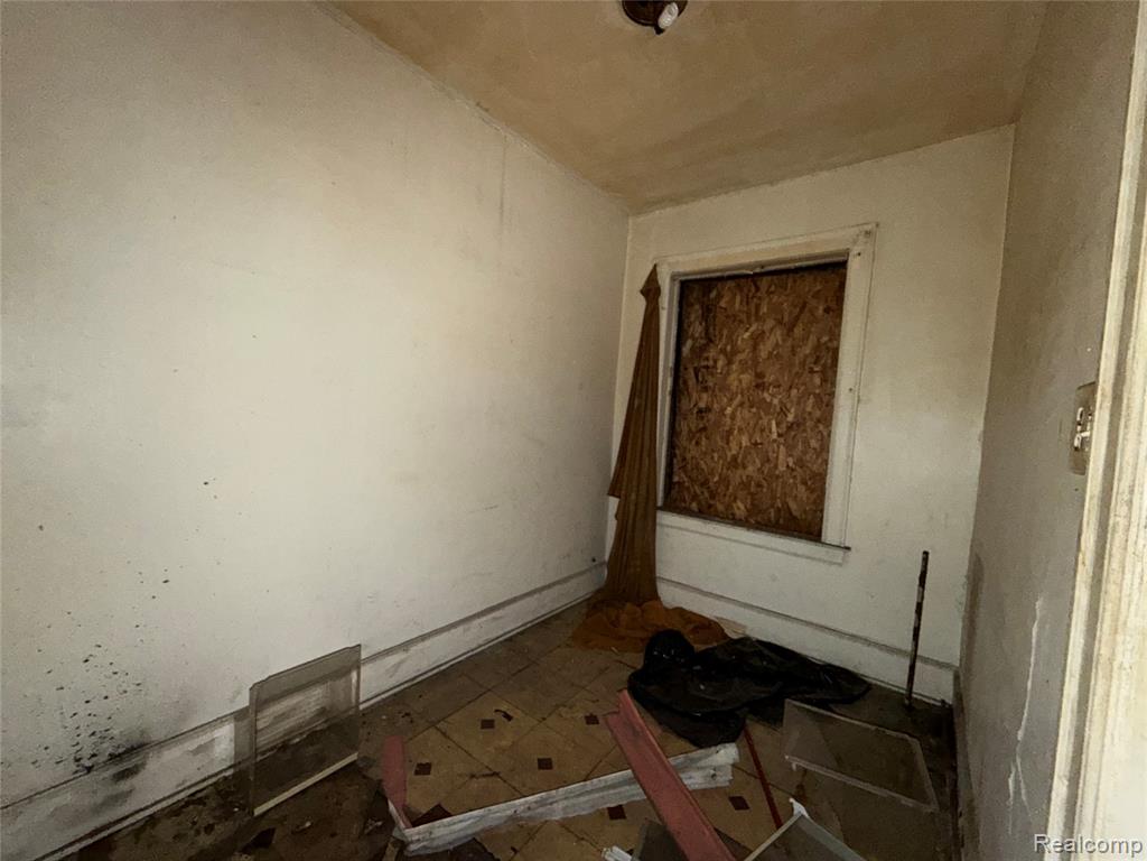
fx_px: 464
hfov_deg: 102.1
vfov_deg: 85.7
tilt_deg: -2.0
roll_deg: -3.5
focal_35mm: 14
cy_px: 430
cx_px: 574
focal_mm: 2.22
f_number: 2.2
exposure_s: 1/34
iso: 250
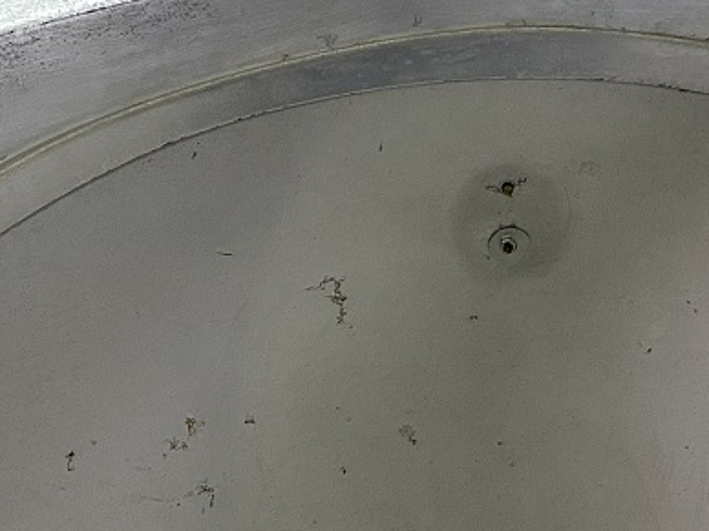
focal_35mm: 81
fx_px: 1659
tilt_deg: -22.3
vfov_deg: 18.1
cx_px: 481
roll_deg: +0.8
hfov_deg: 24.0
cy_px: 401
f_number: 1.8
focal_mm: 4.25
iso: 320
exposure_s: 1/50
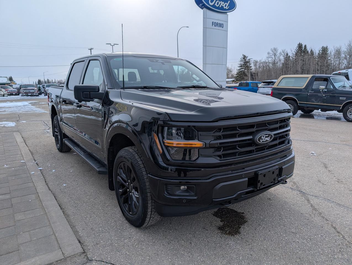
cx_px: 176
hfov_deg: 71.5
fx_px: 244
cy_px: 132
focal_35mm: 24
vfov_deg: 56.9
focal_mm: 6.9
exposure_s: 1/1572
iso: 19
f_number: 1.68
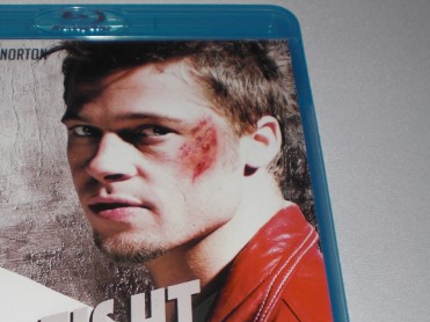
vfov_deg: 17.7
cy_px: 302
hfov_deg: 23.4
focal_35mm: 82
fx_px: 1018
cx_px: 74
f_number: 3.1
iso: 64
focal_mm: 6.3
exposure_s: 1/60
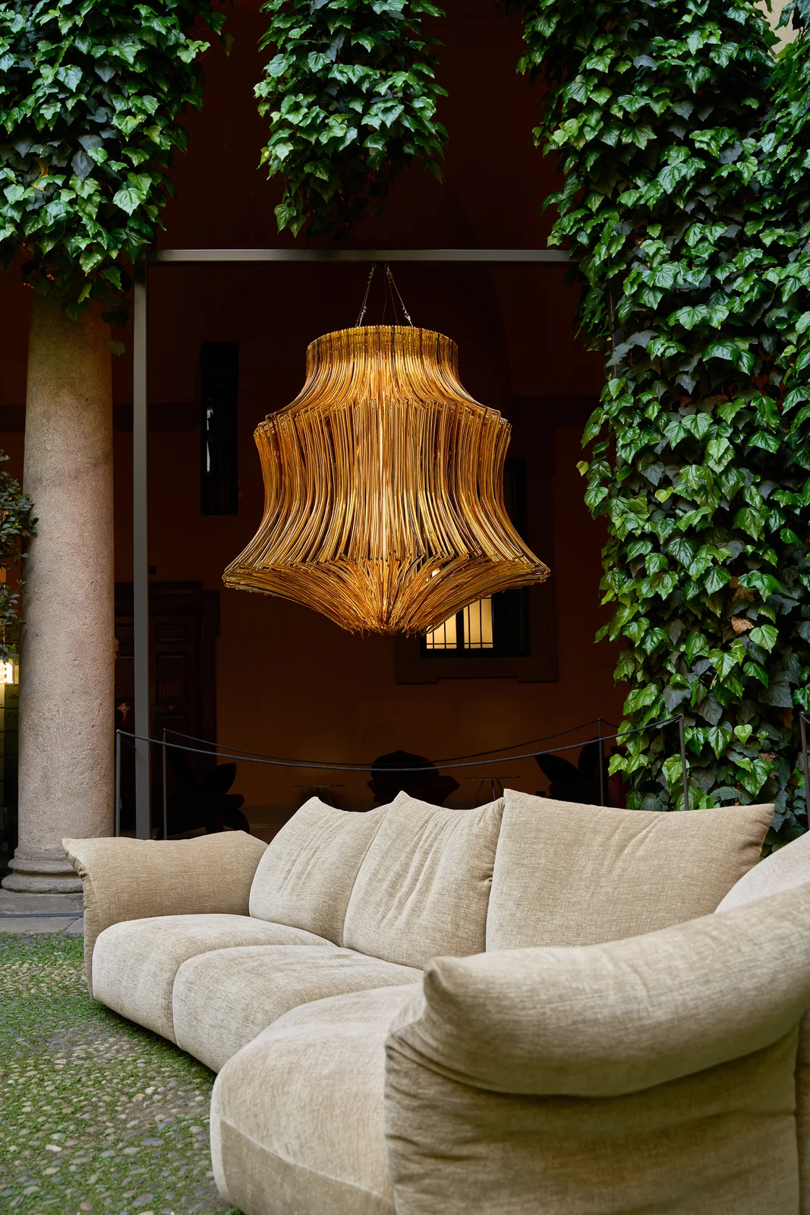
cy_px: 608
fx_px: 1113
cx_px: 405
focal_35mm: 33
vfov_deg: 57.2
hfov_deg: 40.0
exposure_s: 1/80
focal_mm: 33
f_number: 4
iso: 640
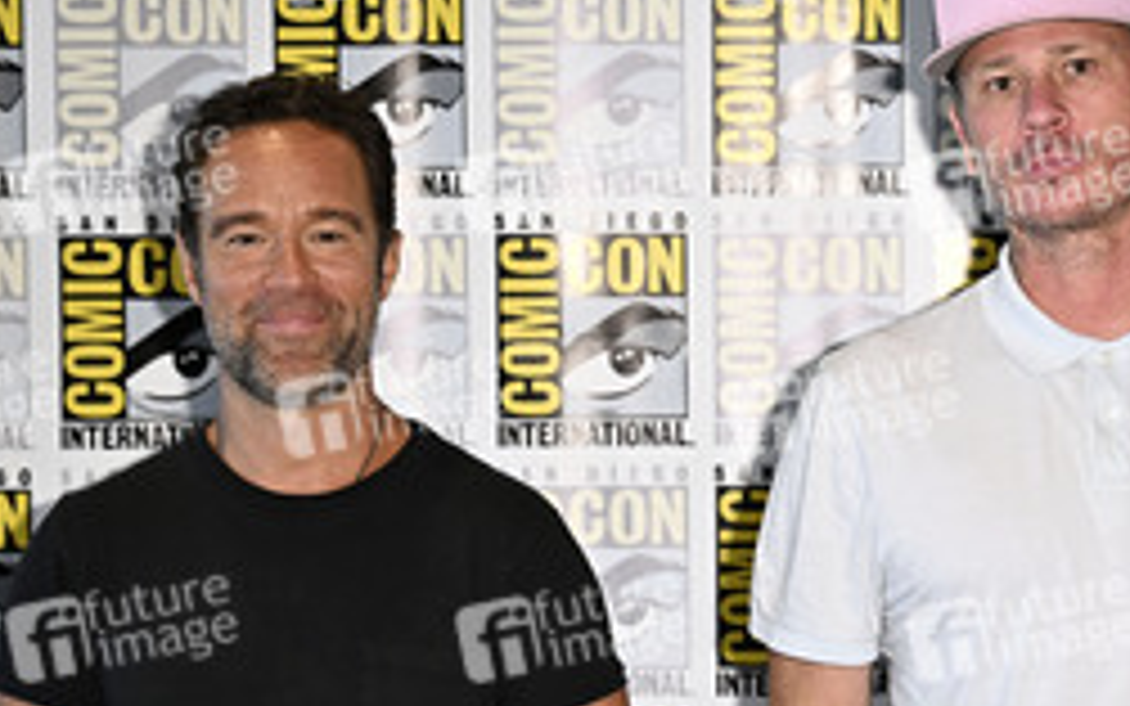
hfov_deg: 21.6
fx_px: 2926
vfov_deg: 13.7
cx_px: 903
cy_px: 517
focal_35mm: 95
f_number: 4.5
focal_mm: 52
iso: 1250
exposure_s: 1/250
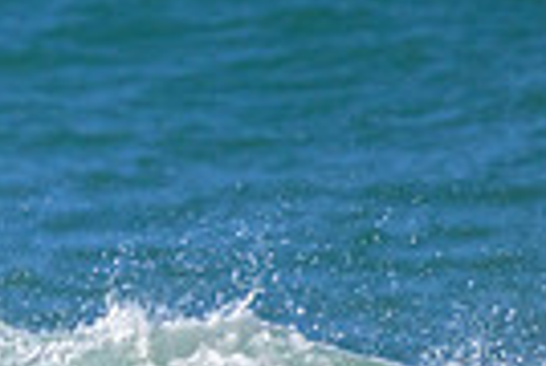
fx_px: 52441
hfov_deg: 0.6
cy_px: 543
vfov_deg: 0.4
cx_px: -460
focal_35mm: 3450
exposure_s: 1/2000
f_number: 11
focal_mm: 800
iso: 1250
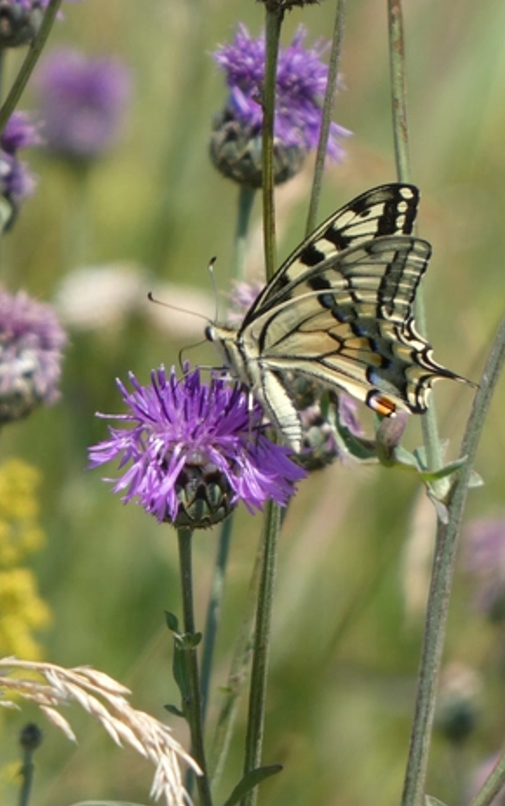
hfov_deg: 0.7
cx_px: 183
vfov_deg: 1.2
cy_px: 397
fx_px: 38630
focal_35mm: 1757
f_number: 5.9
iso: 80
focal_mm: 215
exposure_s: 1/320
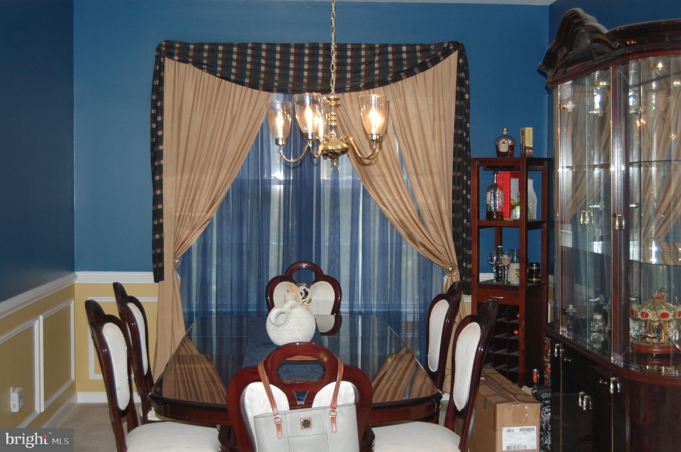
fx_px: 964
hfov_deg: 38.9
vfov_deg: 26.4
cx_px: 340
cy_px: 226
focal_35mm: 51
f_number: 4.5
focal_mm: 34
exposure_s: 1/60
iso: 400
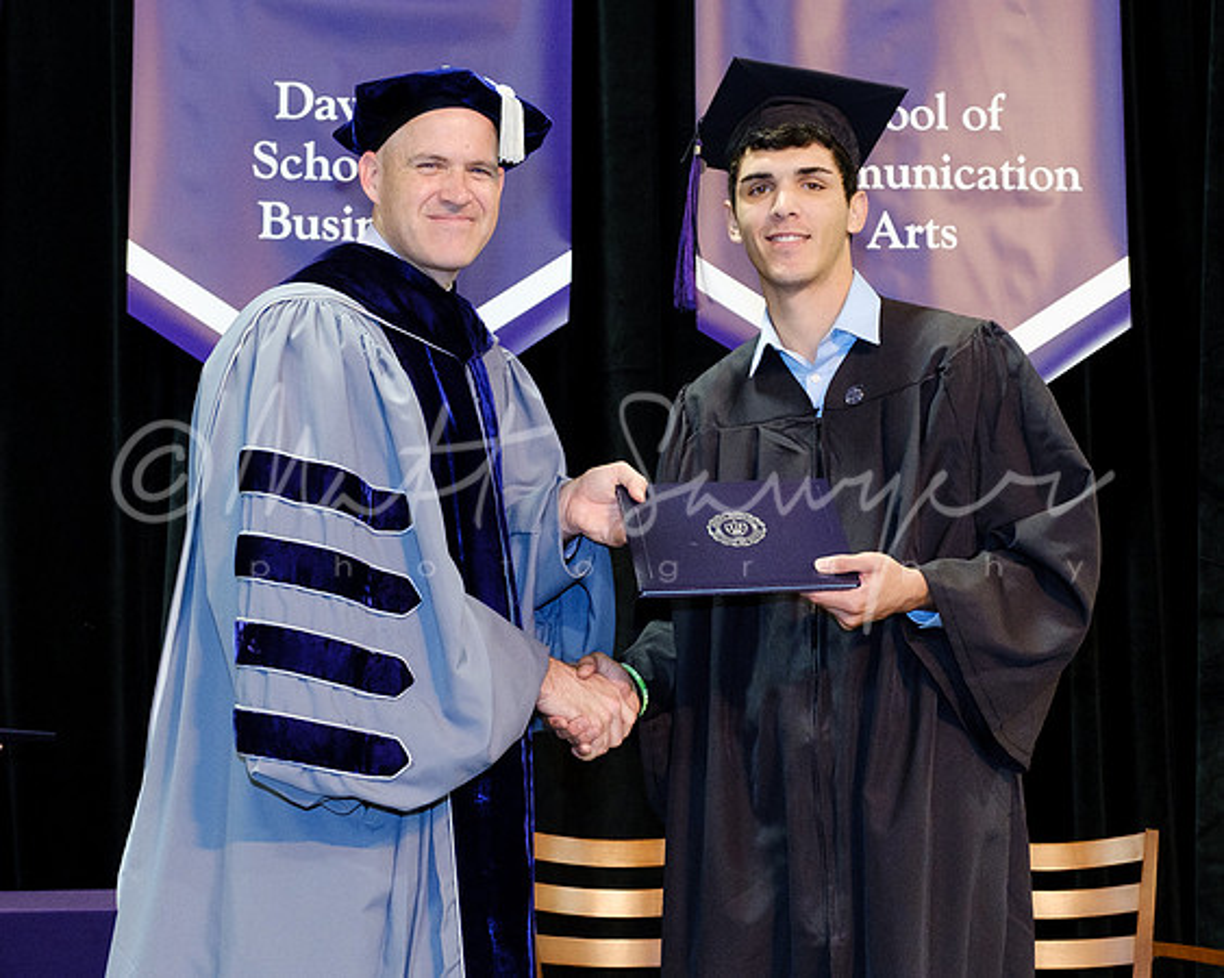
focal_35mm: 68
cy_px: 535
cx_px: 629
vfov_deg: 22.6
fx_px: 2450
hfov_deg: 28.0
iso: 1600
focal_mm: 27.4
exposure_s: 1/125
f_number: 4
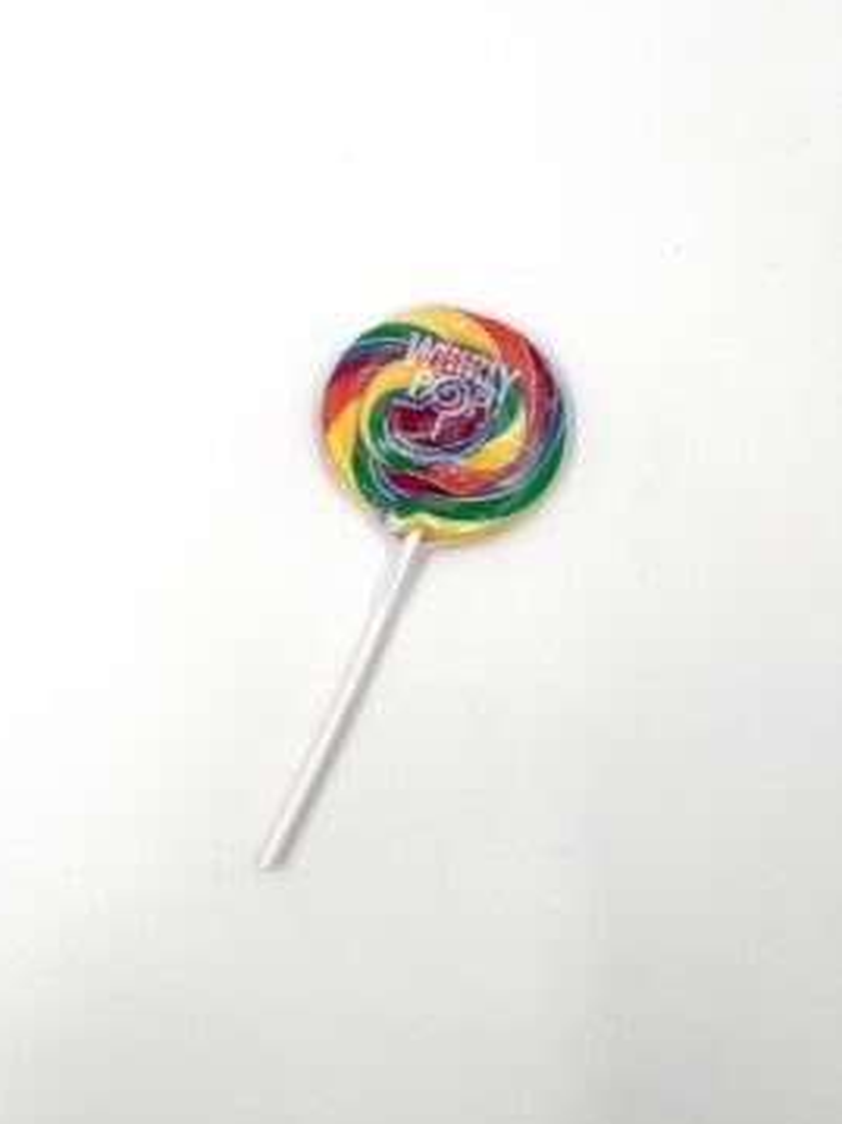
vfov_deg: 61.6
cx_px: 379
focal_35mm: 29
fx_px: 941
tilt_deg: -83.1
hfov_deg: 48.1
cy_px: 589
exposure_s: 1/732
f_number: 1.6
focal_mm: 5.1
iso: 50
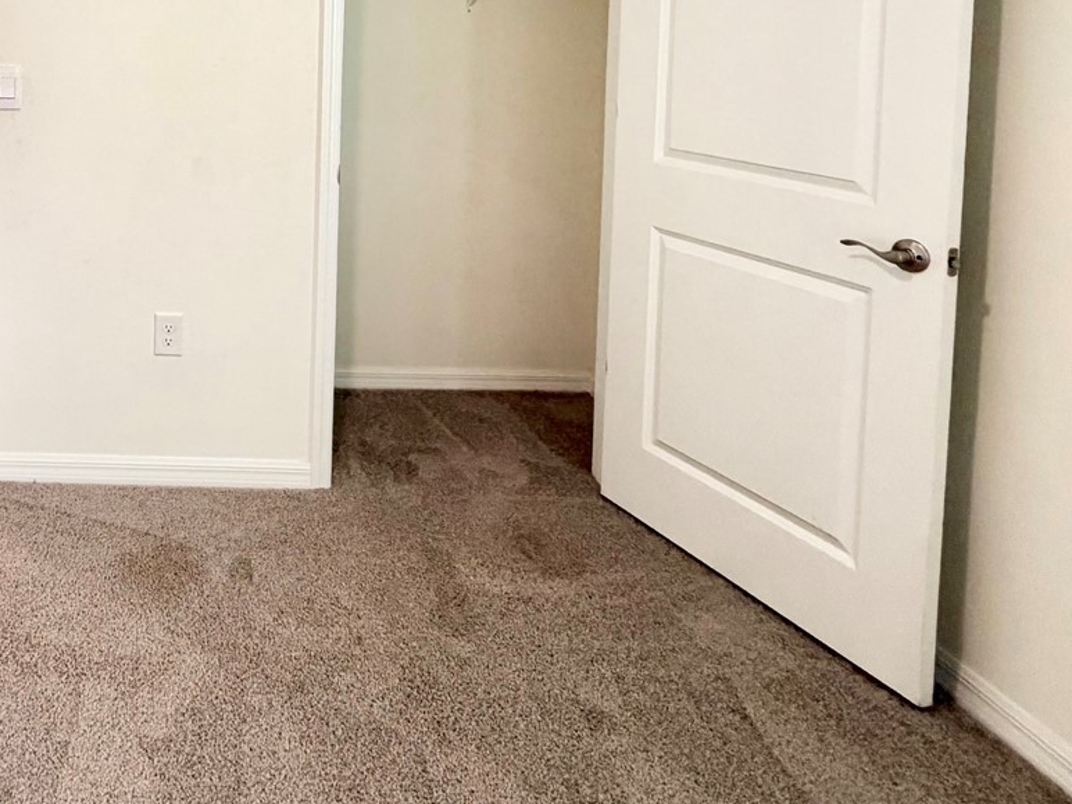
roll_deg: -0.8
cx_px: 117
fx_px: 898
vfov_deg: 43.1
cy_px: 47
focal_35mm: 29
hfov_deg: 54.2
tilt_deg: -3.1
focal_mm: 2.22
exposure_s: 1/120
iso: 320
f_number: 2.2
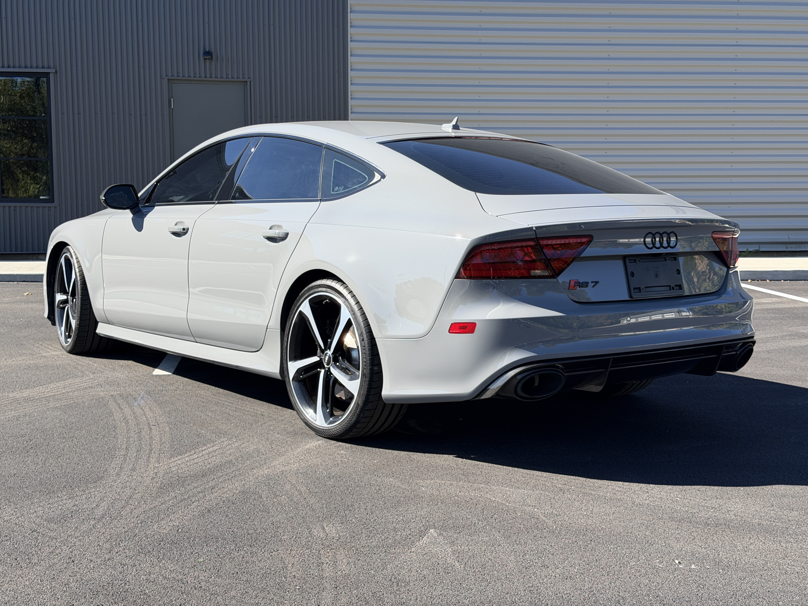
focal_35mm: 48
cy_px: 303
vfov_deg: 30.3
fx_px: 1120
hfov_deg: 39.7
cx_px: 404
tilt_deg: -6.2
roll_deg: +0.8
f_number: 1.78
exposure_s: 1/1883
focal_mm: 6.76
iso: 64
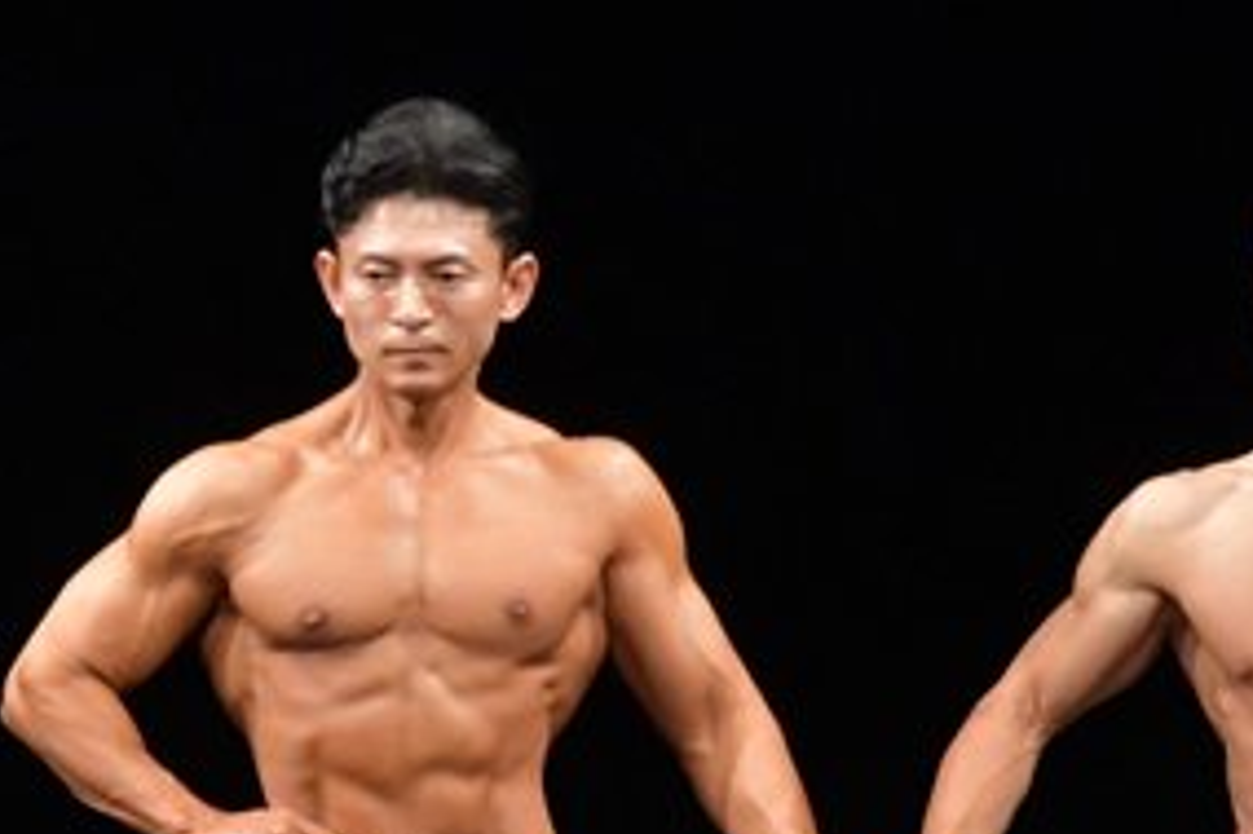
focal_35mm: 737
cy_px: 980
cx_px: 258
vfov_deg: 1.9
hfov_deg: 2.8
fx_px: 25636
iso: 3200
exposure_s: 1/400
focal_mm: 180
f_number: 5.6
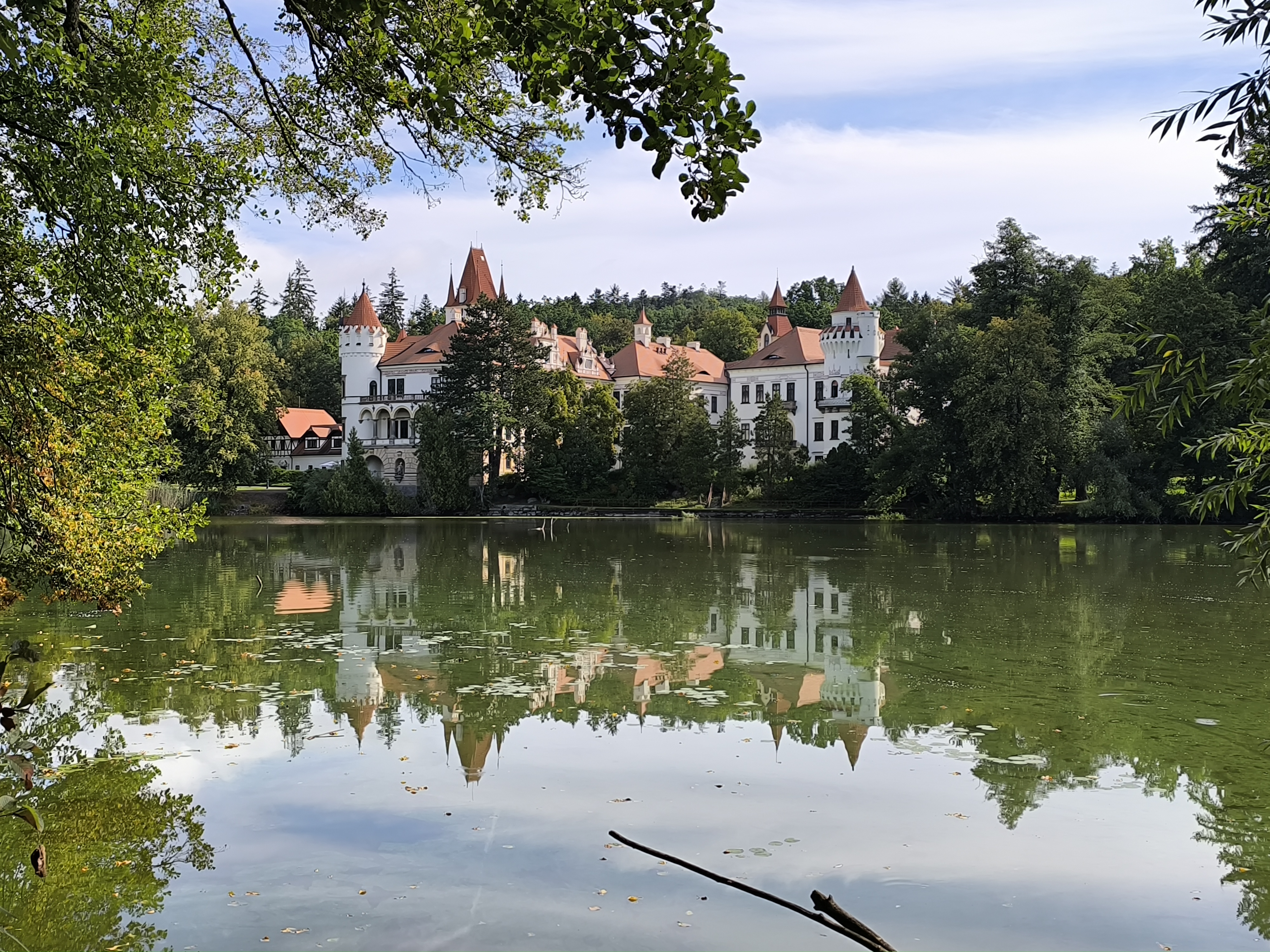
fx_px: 1431
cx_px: 635
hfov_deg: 47.9
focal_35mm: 39
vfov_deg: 36.8
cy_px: 476
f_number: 1.65
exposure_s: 1/808
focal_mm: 6.14
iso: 50
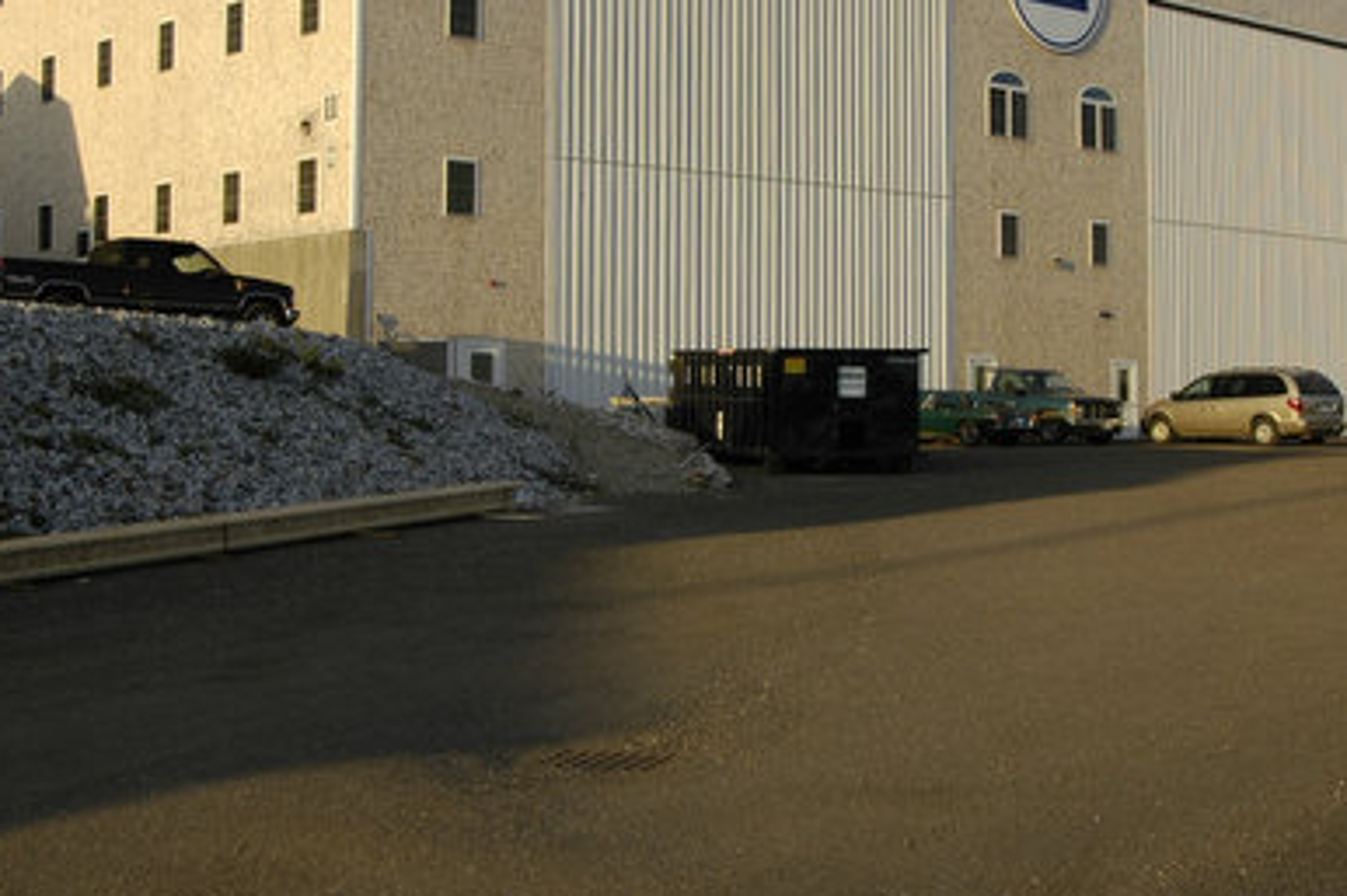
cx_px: 806
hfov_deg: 35.5
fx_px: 2094
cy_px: 302
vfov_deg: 24.1
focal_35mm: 56
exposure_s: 1/180
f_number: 11
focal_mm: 24
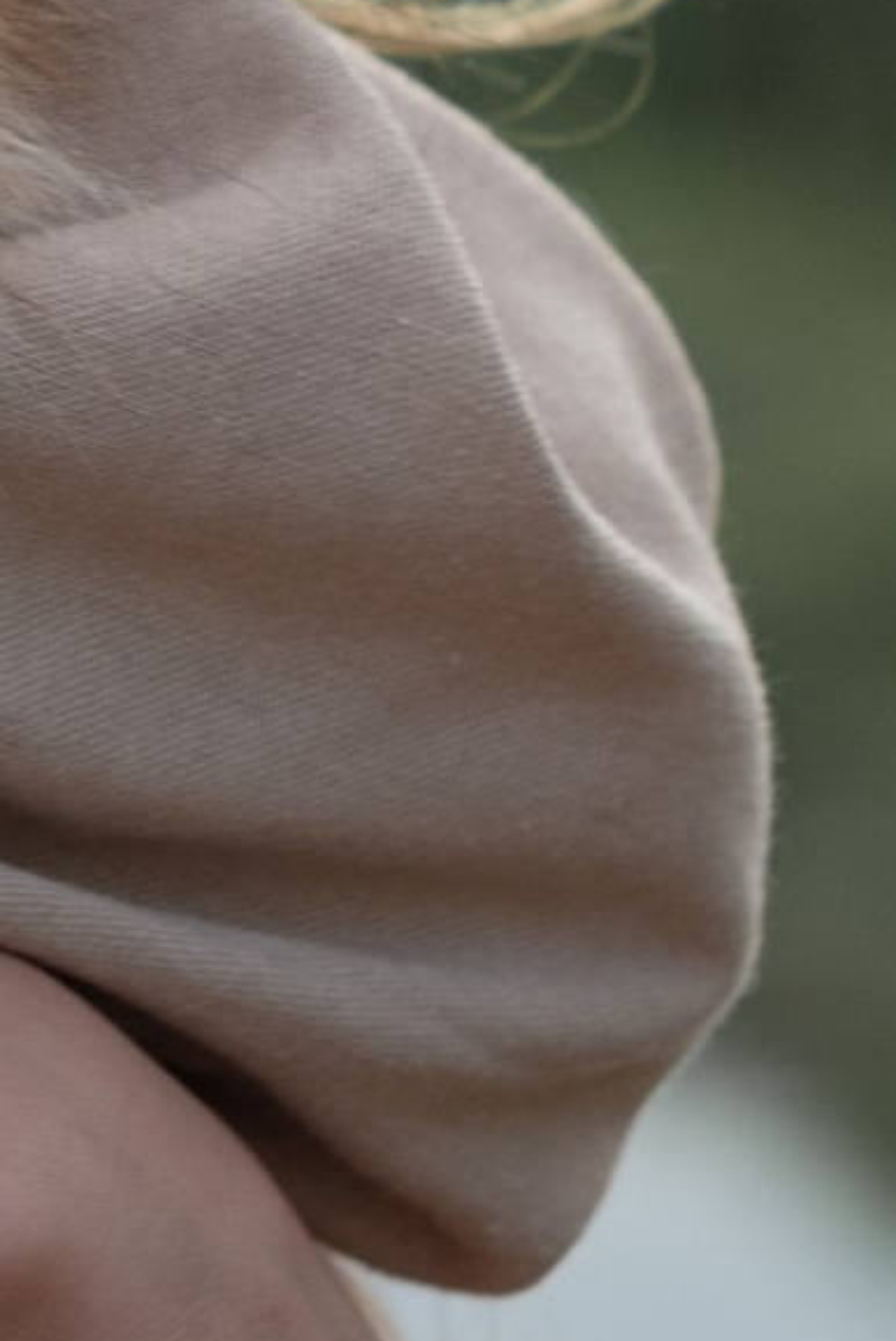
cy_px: -1136
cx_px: -1876
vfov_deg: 6.1
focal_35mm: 332
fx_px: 12379
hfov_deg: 4.0
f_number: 3.5
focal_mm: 50
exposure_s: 1/400
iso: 160
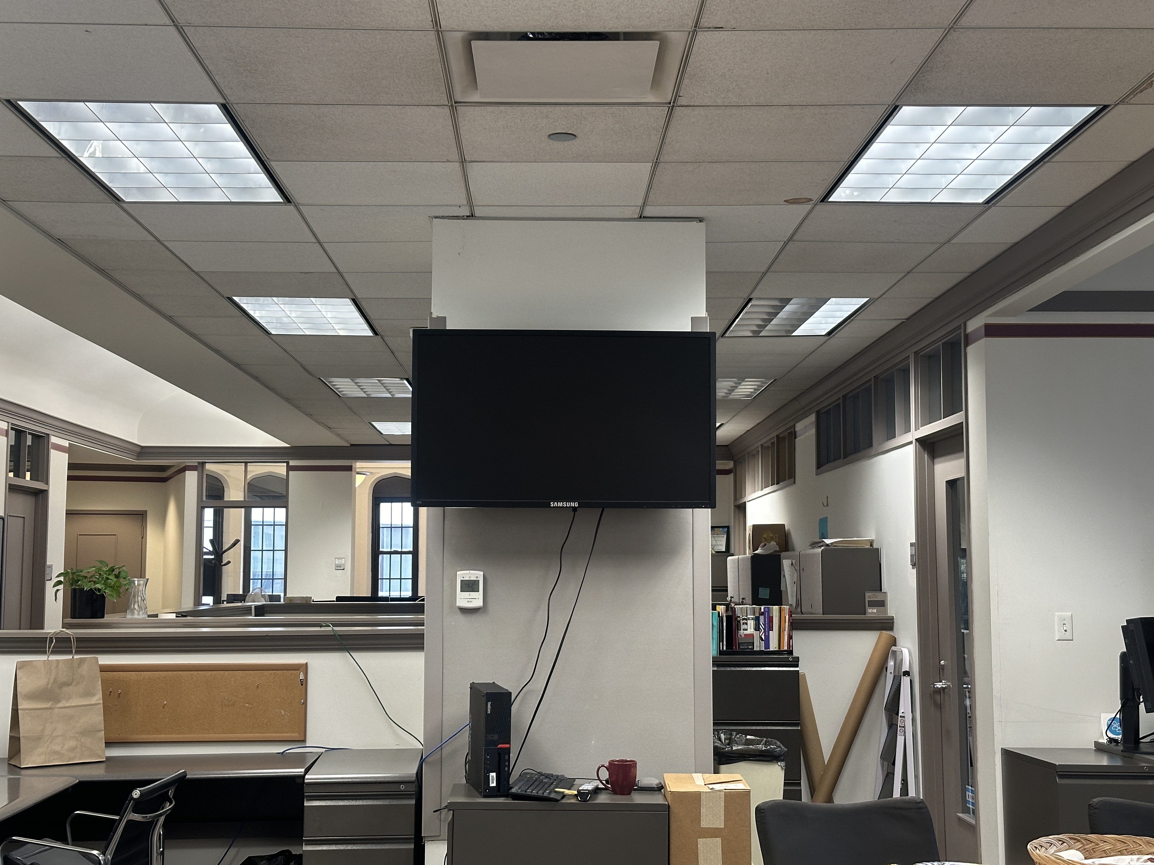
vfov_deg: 30.3
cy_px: 432
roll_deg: -0.8
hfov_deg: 39.7
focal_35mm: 48
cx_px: 577
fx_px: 1600
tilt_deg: +5.1
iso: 125
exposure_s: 1/60
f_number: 1.78
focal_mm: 6.86
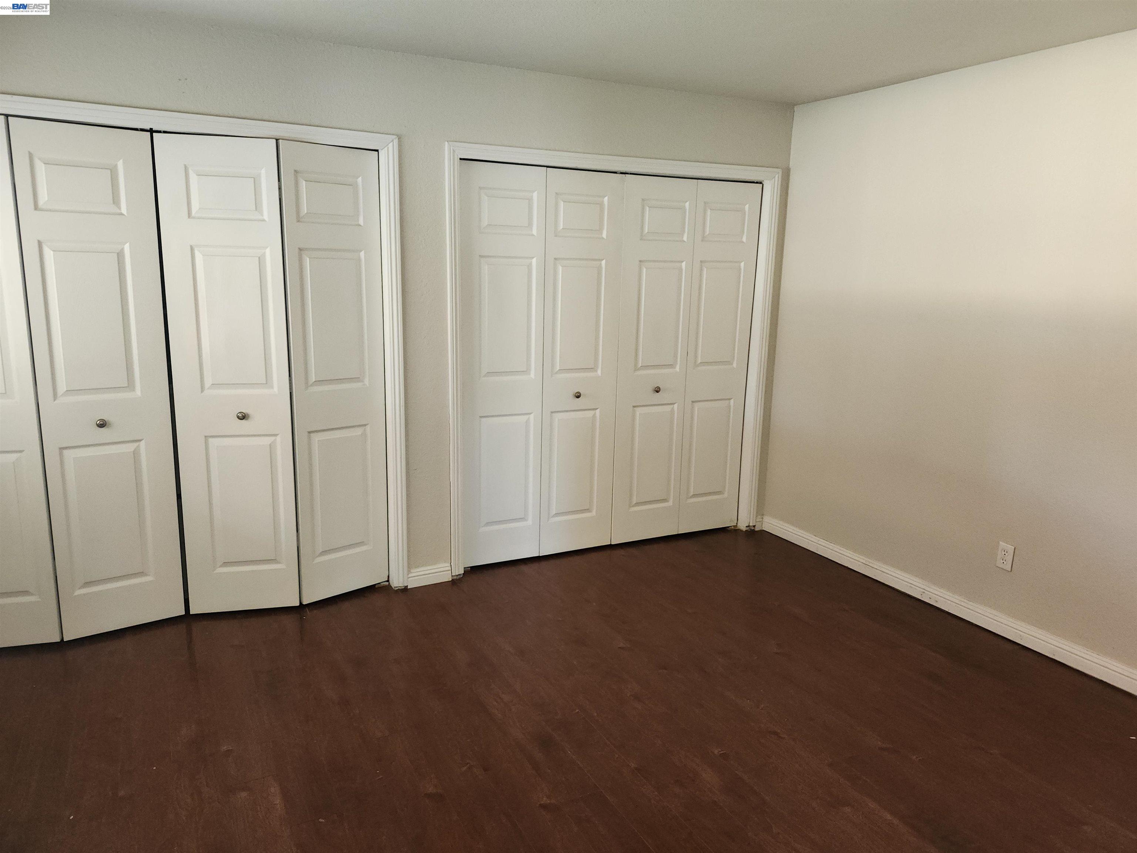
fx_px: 755
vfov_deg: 58.9
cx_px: 568
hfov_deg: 73.9
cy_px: 426
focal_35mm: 23
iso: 320
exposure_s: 1/40
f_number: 1.8
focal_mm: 5.54
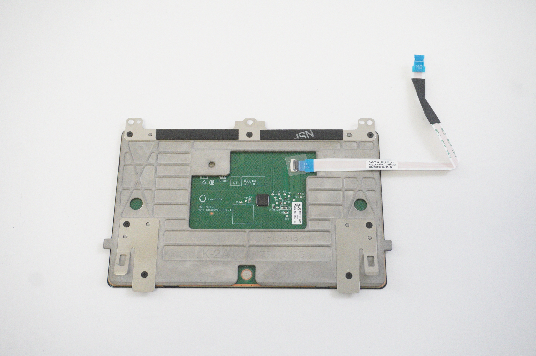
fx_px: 714
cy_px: 178
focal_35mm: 48
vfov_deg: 28.0
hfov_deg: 41.1
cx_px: 268
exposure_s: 1/250
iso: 5000
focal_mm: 32
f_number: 5.6
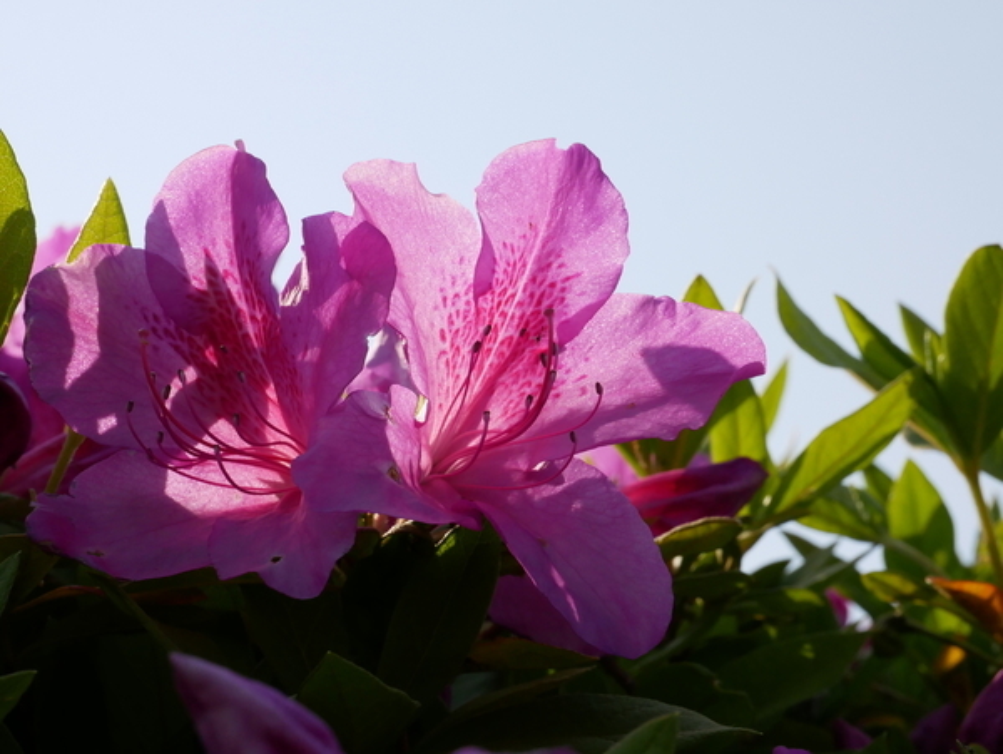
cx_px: 502
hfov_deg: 18.9
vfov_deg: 14.2
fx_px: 3016
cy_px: 377
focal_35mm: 104
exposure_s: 1/1000
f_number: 11
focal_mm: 52
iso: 800
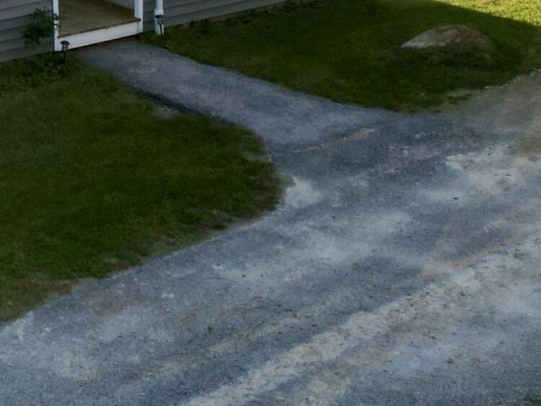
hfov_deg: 19.0
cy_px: -394
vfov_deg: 13.4
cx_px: -159
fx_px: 1501
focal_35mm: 96
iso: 100
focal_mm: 6.72
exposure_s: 1/2000
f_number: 1.7
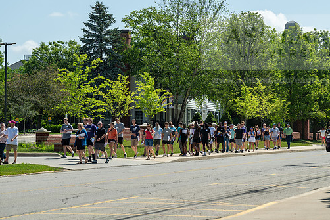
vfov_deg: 11.5
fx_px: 1091
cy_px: 94
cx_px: 181
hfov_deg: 17.2
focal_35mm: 119
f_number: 5.6
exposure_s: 1/640
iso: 125
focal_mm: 103
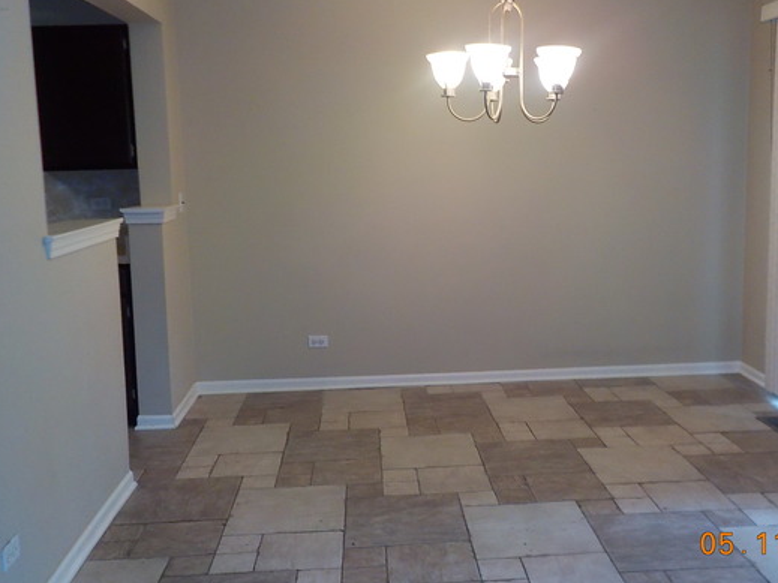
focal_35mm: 37
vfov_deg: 38.6
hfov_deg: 50.0
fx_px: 831
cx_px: 442
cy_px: 259
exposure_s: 1/30
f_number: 3.3
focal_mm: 4.1
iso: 250
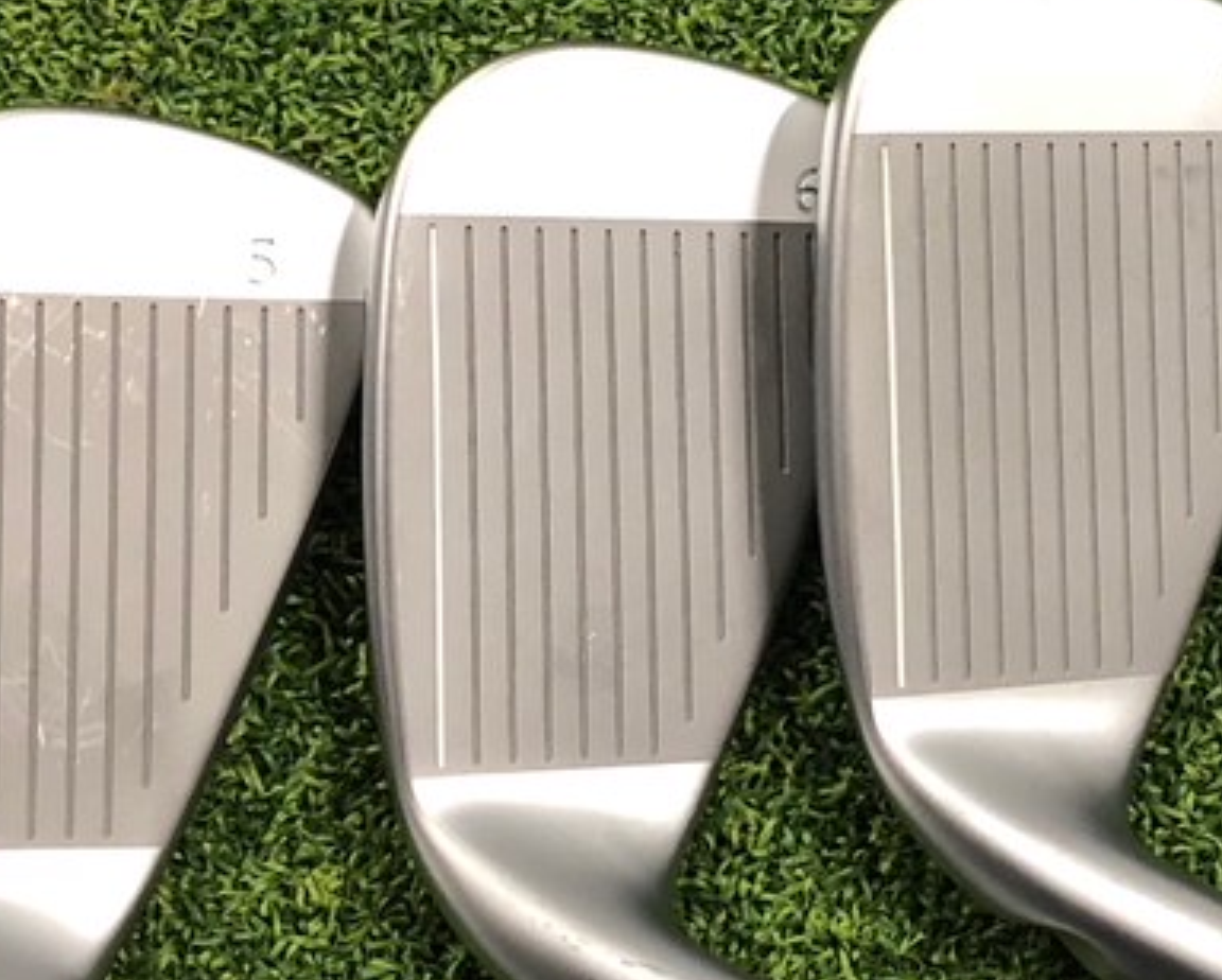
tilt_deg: -75.2
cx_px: 974
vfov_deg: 16.9
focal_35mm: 91
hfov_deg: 20.8
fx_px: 3294
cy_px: 407
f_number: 1.8
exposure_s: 1/17
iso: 100
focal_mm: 3.99
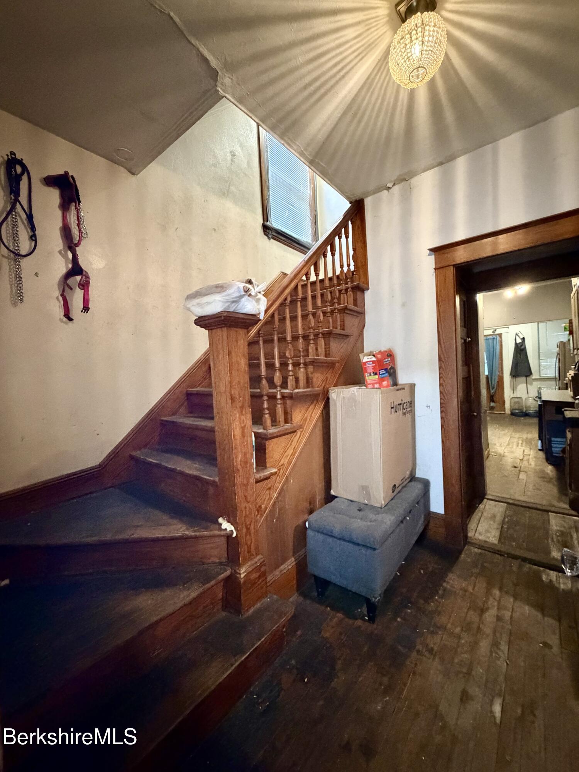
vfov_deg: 102.1
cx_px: 290
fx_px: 312
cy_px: 386
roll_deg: +2.9
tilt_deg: -1.8
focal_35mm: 14
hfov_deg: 85.7
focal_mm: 2.22
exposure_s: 1/40
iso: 1250
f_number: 2.2
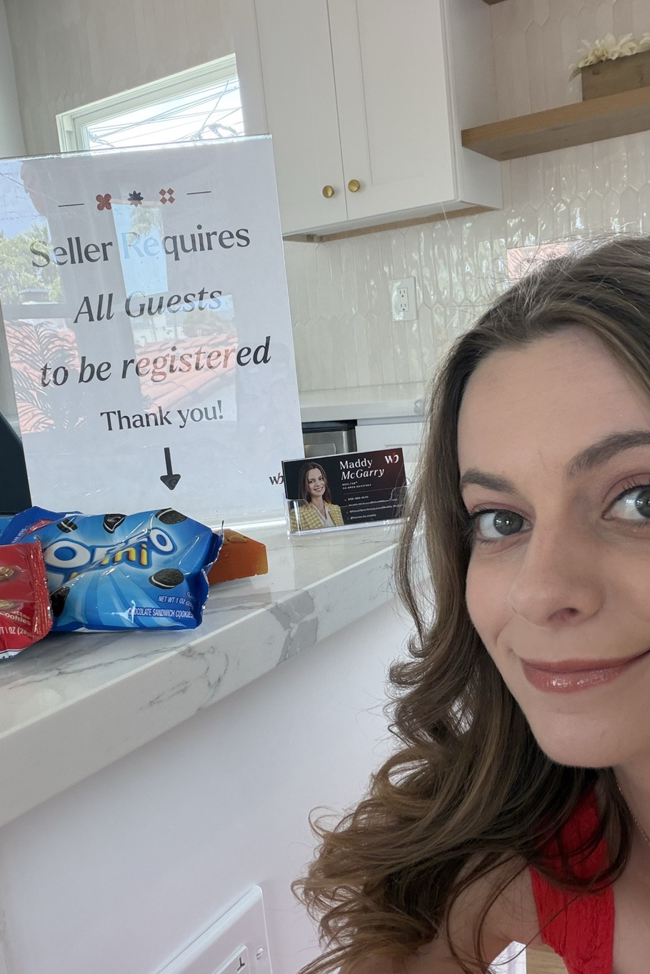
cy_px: 495
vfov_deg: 58.7
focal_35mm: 32
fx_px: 867
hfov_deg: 41.1
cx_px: 315
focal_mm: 2.71
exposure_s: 1/120
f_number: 1.9
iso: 160
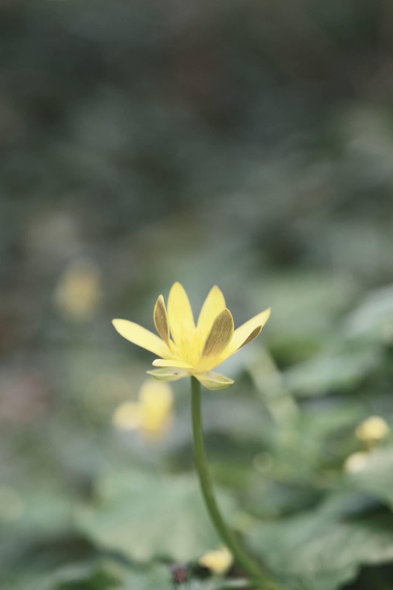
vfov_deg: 23.9
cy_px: 295
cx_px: 196
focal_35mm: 85
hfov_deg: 16.1
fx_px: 1391
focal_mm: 56.5
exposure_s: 1/210
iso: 640
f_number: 4
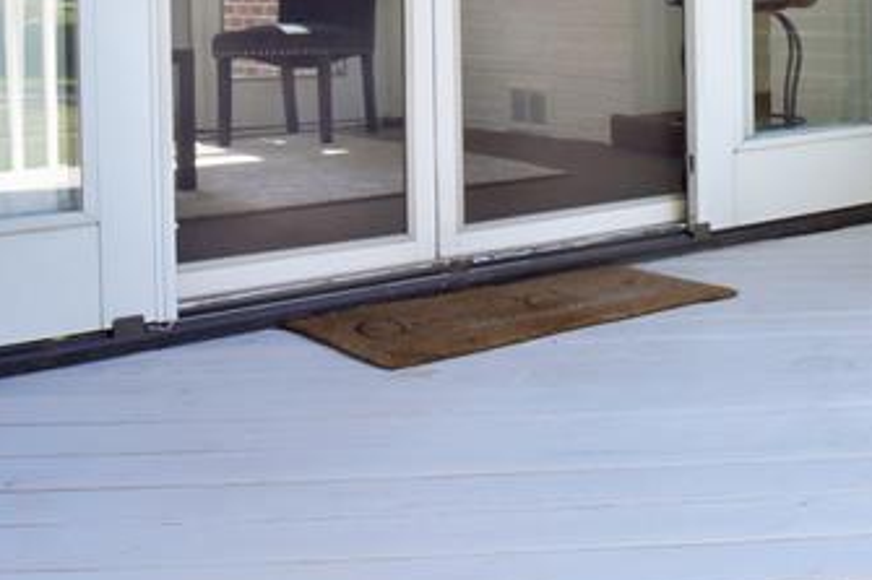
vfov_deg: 24.1
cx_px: 1140
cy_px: -77
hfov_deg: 30.1
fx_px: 1259
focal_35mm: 52
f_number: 16
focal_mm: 17
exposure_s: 1/60
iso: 640
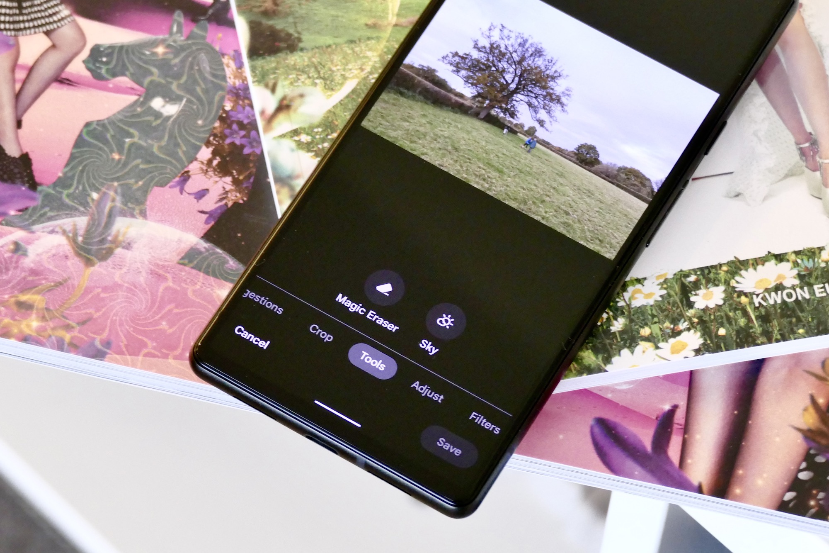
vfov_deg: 9.2
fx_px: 3431
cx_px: 414
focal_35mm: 149
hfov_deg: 13.8
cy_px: 276
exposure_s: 1/15
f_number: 4.5
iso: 1600
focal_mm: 54.2
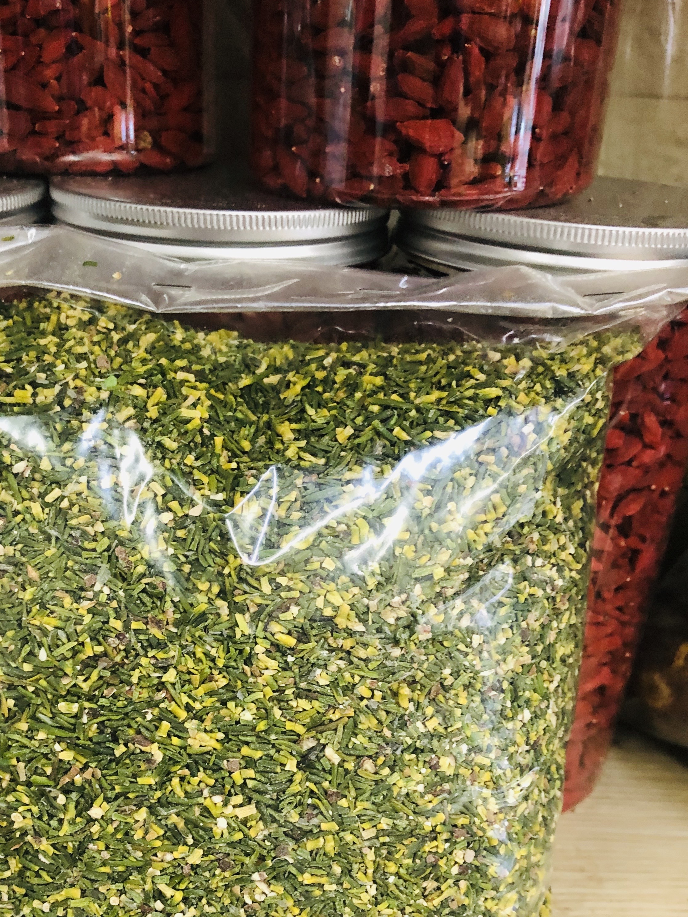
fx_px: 1007
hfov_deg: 37.4
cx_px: 239
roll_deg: -0.4
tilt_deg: -30.1
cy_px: 593
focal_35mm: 38
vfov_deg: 48.3
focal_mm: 3.99
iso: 100
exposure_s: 1/17
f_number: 1.8
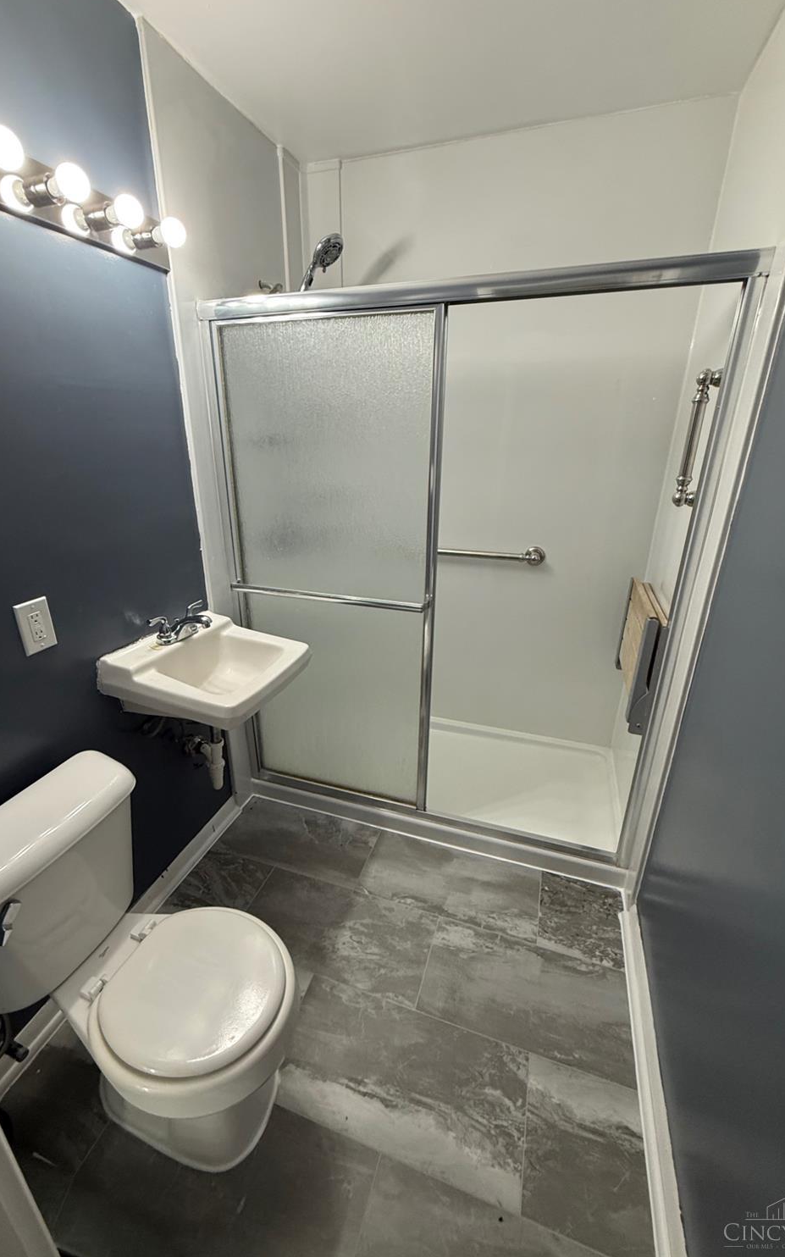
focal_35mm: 15
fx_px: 514
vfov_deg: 101.5
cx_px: 377
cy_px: 626
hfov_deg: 74.7
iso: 200
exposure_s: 1/120
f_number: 2.2
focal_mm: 2.22
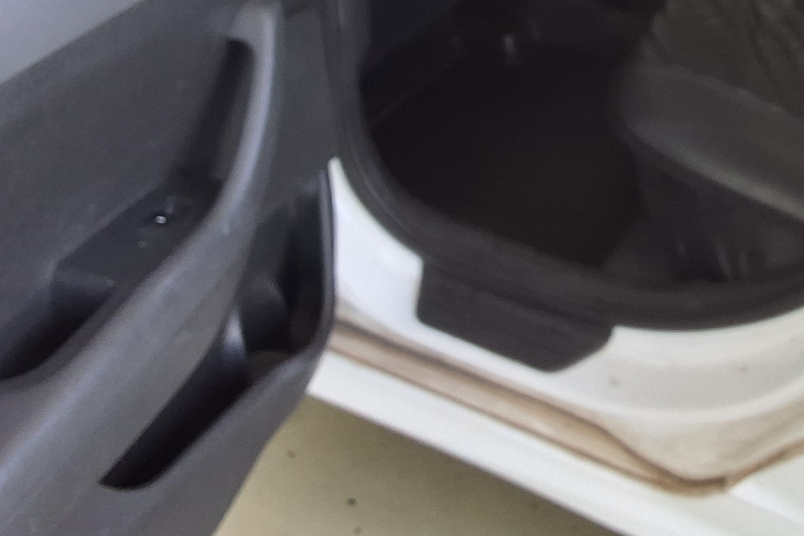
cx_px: 698
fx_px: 1251
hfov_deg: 34.0
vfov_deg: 23.0
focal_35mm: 56
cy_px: -27
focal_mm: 2.91
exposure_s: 1/120
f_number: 1.9
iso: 50
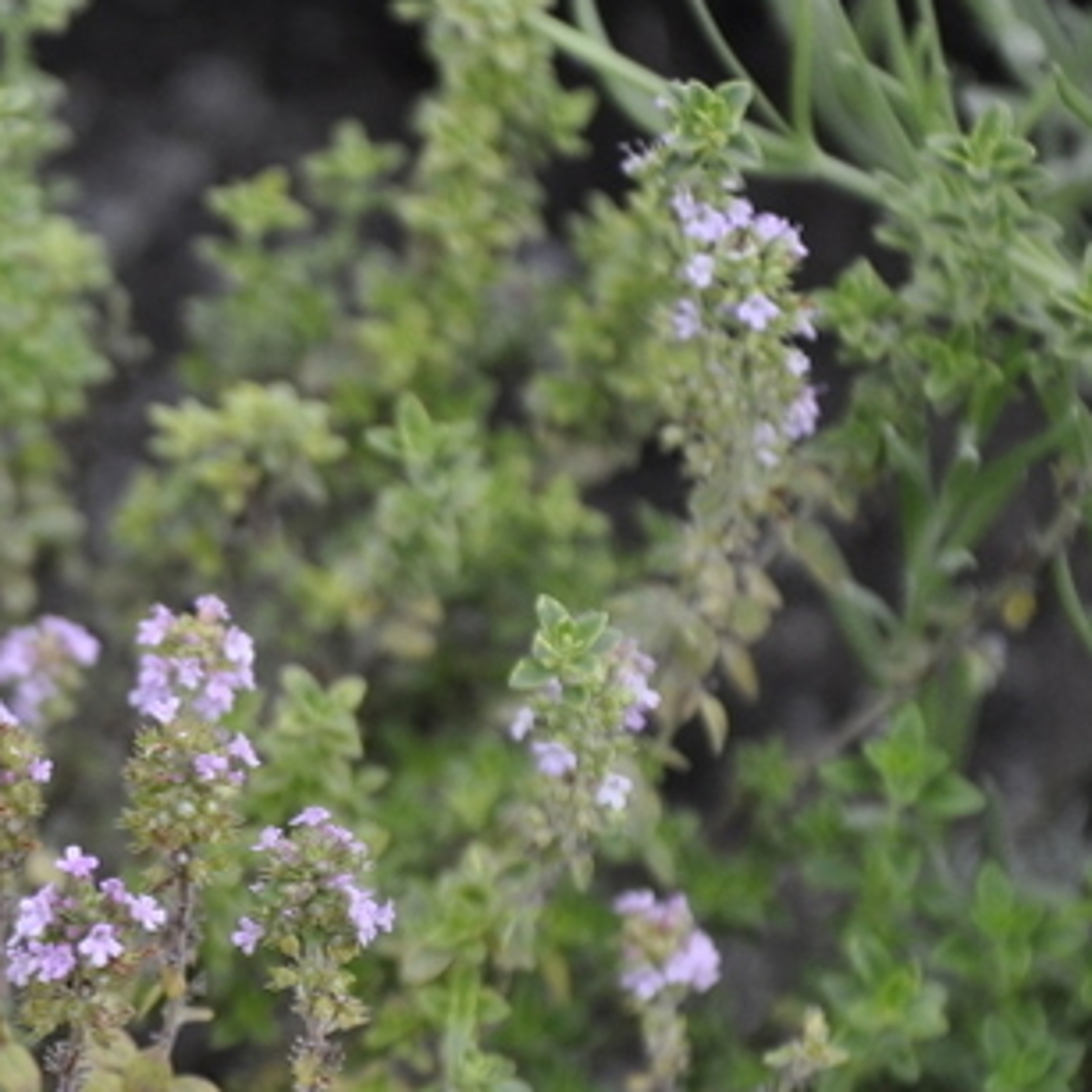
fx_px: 12424
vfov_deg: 5.0
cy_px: 765
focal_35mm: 348
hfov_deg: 5.0
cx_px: -221
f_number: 5.6
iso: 800
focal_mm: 105
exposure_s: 1/125
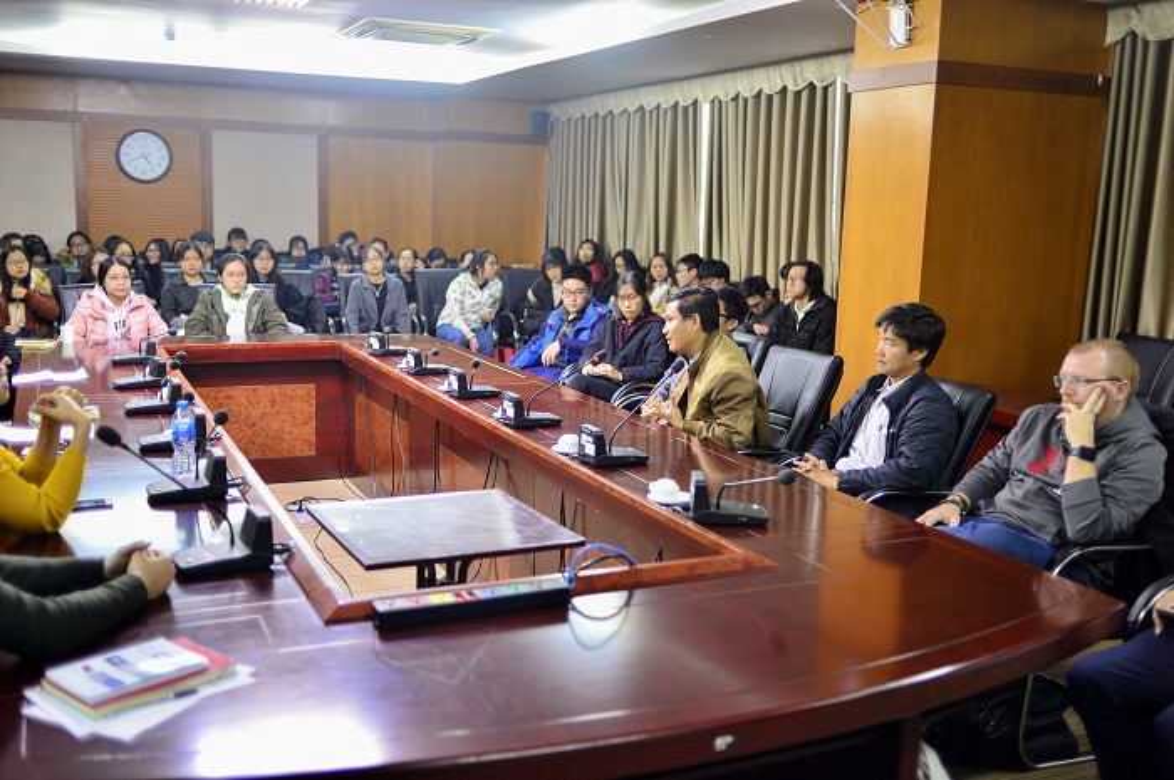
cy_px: 390
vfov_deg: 37.8
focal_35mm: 35
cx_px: 587
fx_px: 1140
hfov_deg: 54.5
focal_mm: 35
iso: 1000
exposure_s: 1/50
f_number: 2
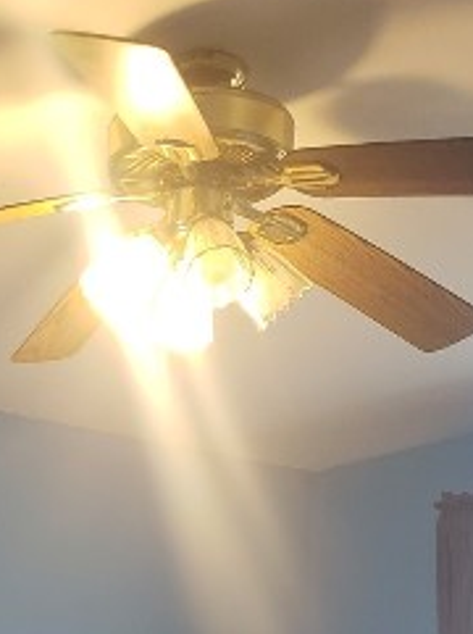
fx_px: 1516
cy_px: 973
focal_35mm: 83
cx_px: -16
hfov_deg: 17.3
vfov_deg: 20.1
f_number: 1.5
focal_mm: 4.3
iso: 200
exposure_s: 1/60
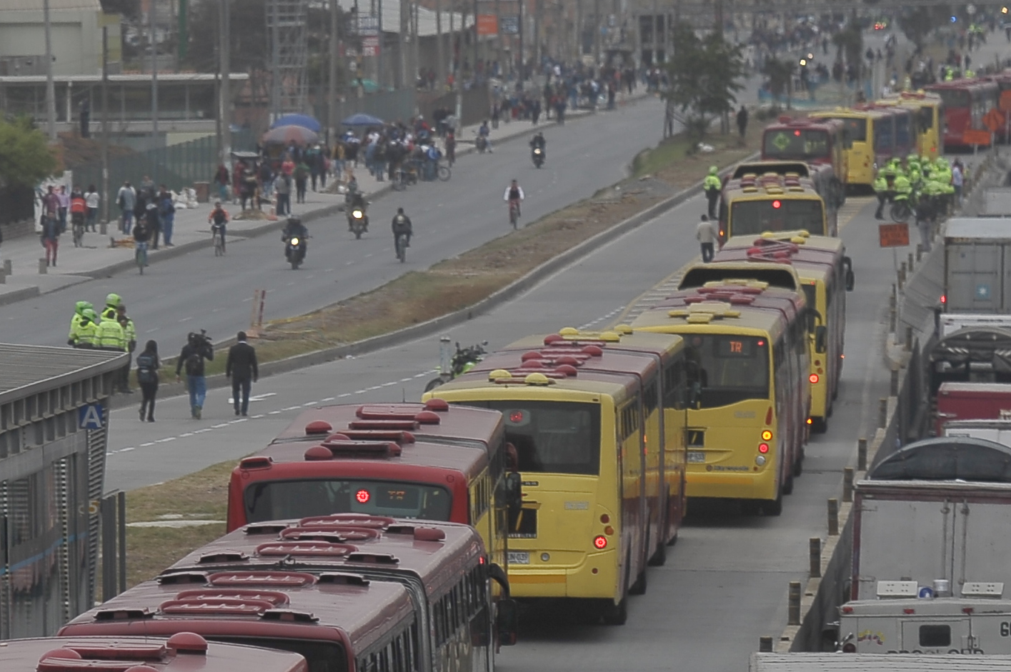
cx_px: 572
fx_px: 10130
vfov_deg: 3.8
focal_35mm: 361
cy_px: 756
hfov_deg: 5.7
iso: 200
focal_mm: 120
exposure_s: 1/800
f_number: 5.6
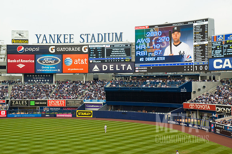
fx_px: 386
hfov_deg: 33.4
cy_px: 77
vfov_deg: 22.6
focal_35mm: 60
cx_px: 116
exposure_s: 1/250
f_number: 8
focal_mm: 40
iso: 320
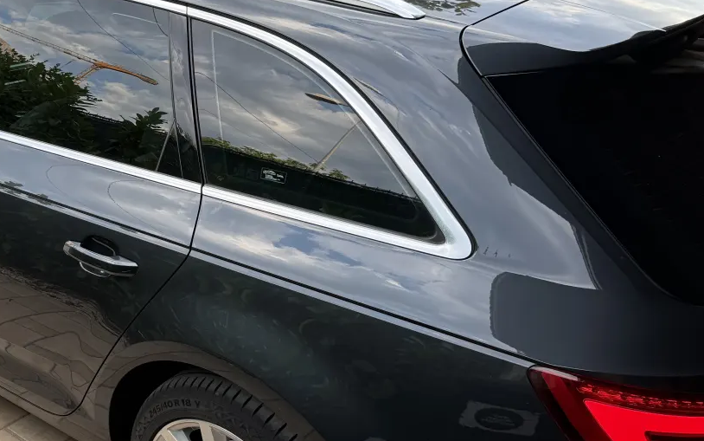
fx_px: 864
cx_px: 212
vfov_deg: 28.6
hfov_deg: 43.5
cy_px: 228
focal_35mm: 45
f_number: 1.78
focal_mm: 6.76
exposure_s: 1/405
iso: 100
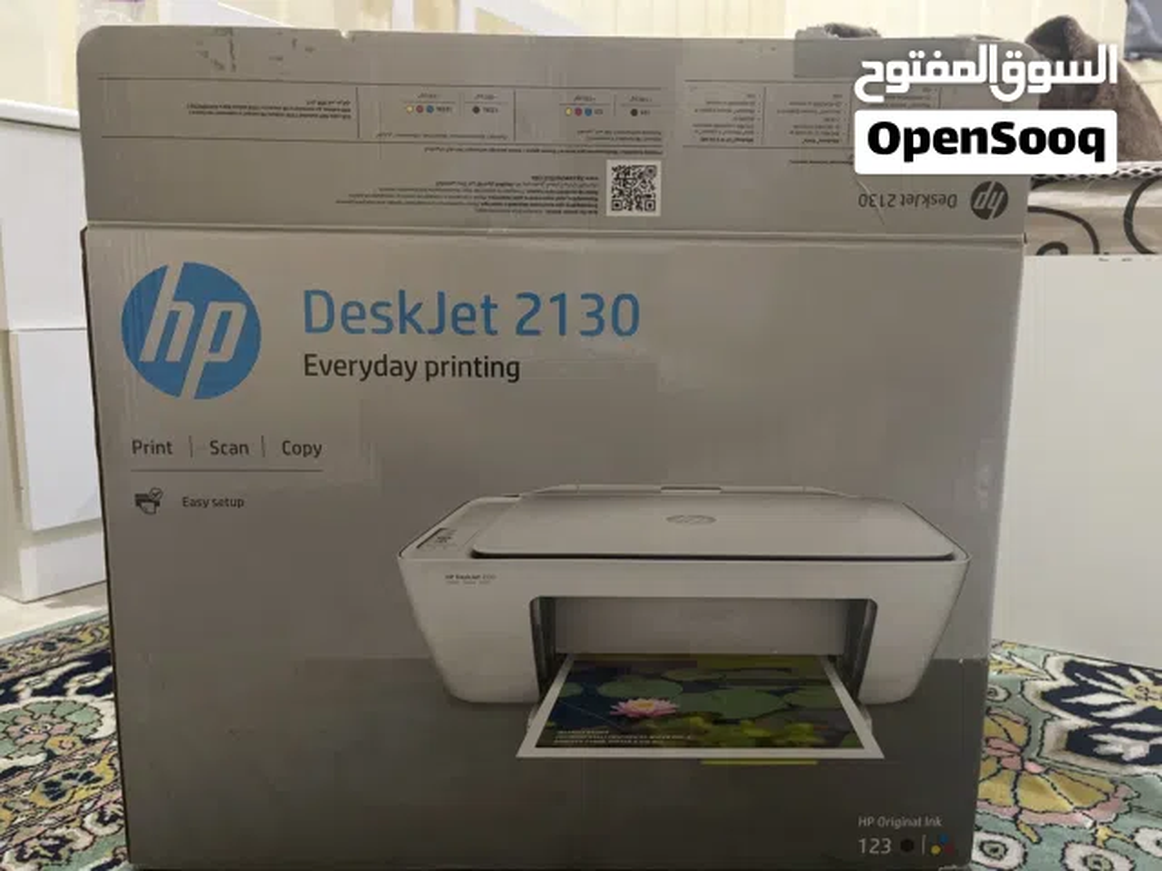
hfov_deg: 67.3
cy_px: 436
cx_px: 581
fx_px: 873
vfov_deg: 53.1
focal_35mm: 26
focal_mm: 5.1
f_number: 1.6
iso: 640
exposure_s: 1/38
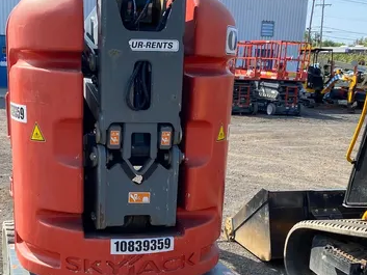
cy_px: 242
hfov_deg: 35.5
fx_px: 573
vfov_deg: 26.2
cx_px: 155
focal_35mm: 54
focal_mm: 4.25
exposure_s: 1/973
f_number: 1.8
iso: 32
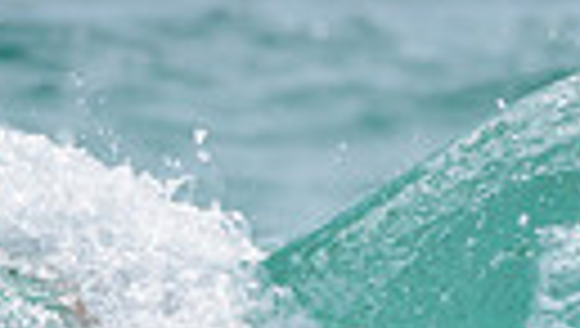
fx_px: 44387
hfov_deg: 0.7
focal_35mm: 2882
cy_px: 557
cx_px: 295
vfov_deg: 0.4
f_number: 5.6
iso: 160
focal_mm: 500
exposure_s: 1/2000
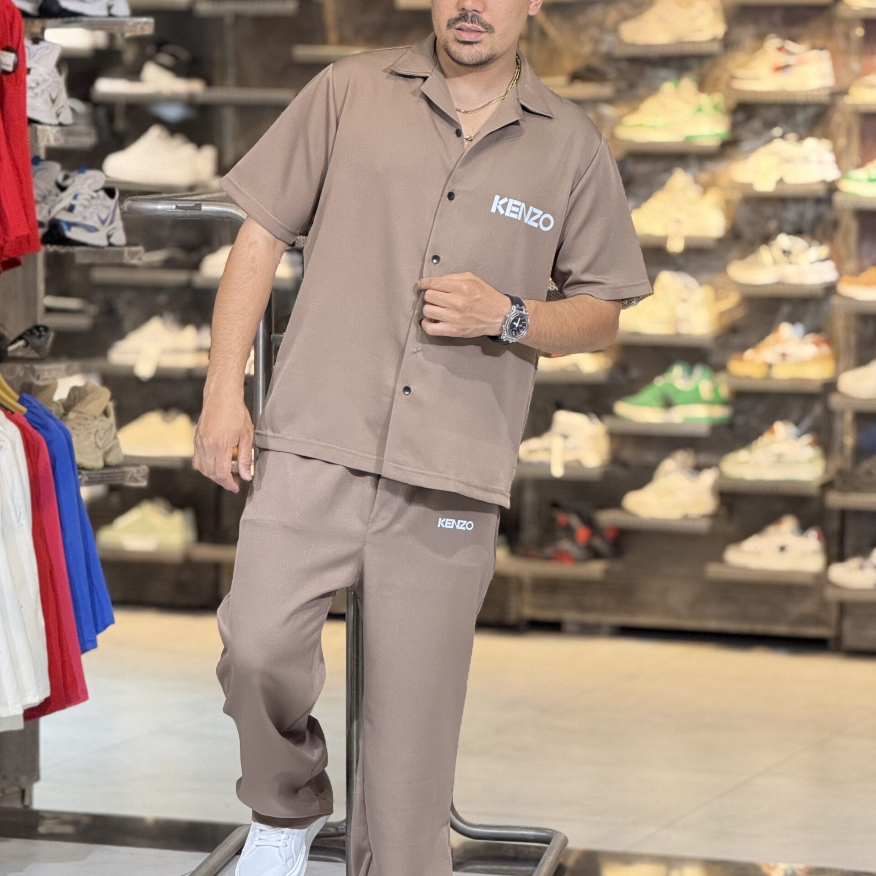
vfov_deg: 12.3
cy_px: 438
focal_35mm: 142
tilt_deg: -3.5
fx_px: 4066
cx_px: 439
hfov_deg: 12.3
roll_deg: -1.4
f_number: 2.8
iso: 640
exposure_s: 1/100
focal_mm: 15.66
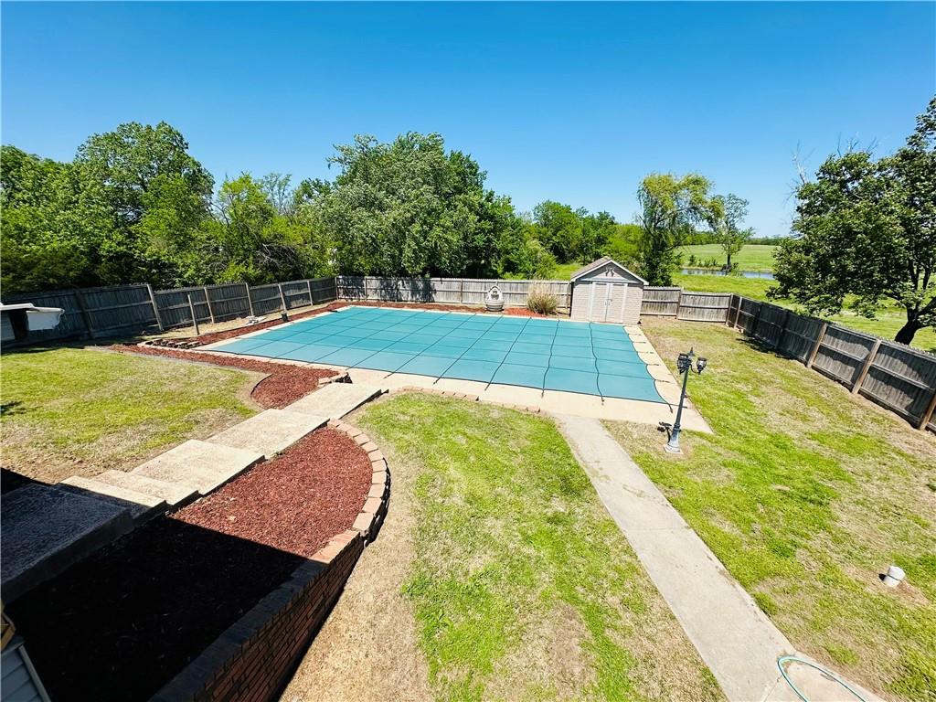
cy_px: 351
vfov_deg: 85.7
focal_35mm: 14
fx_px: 379
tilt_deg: -15.5
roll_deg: -0.9
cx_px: 468
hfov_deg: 102.1
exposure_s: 1/2212
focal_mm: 2.22
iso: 50
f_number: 2.2
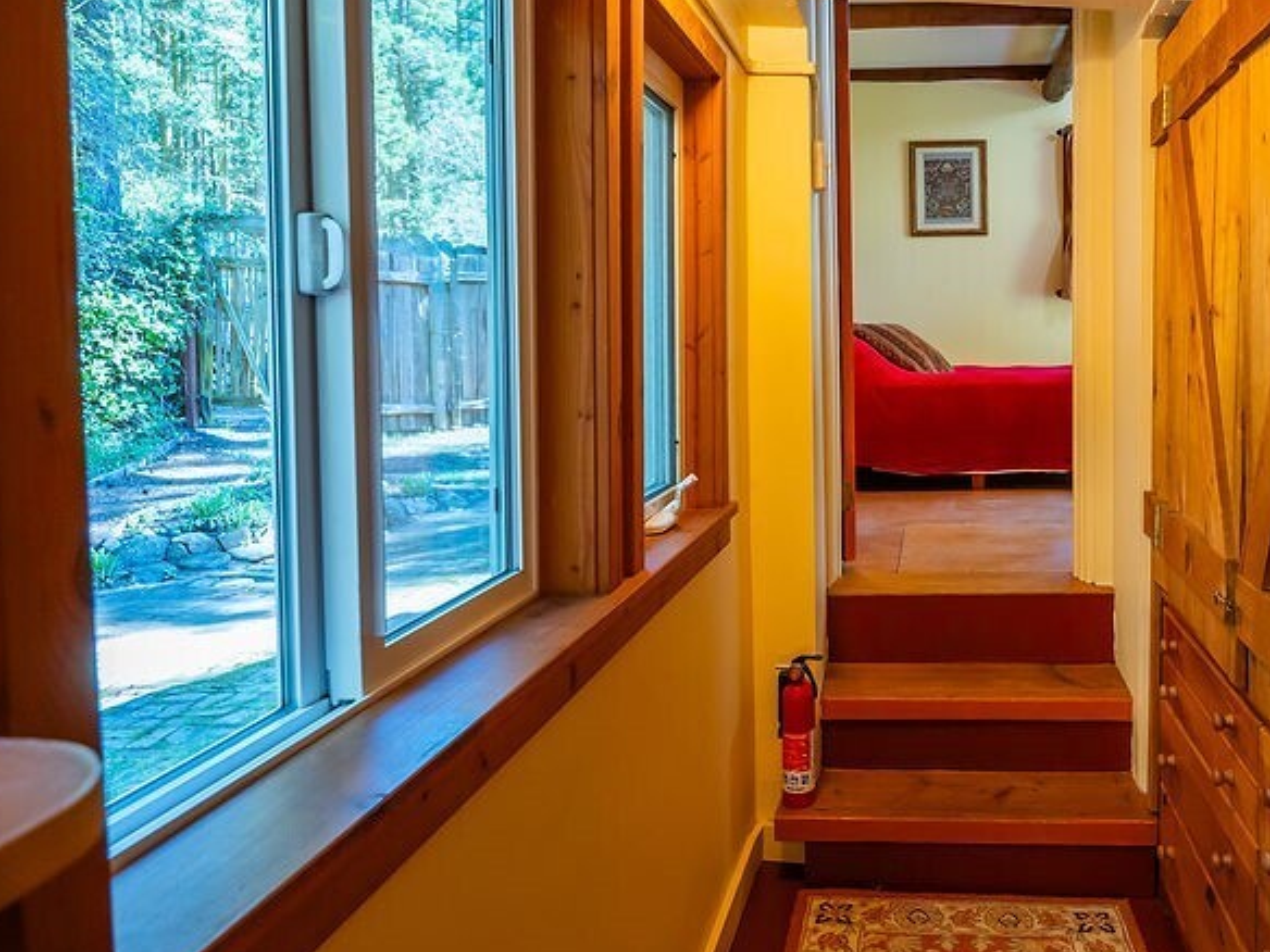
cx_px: 907
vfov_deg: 49.7
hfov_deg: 61.2
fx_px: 1022
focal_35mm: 28
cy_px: 384
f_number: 5.6
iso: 500
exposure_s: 1/40
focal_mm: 16.5
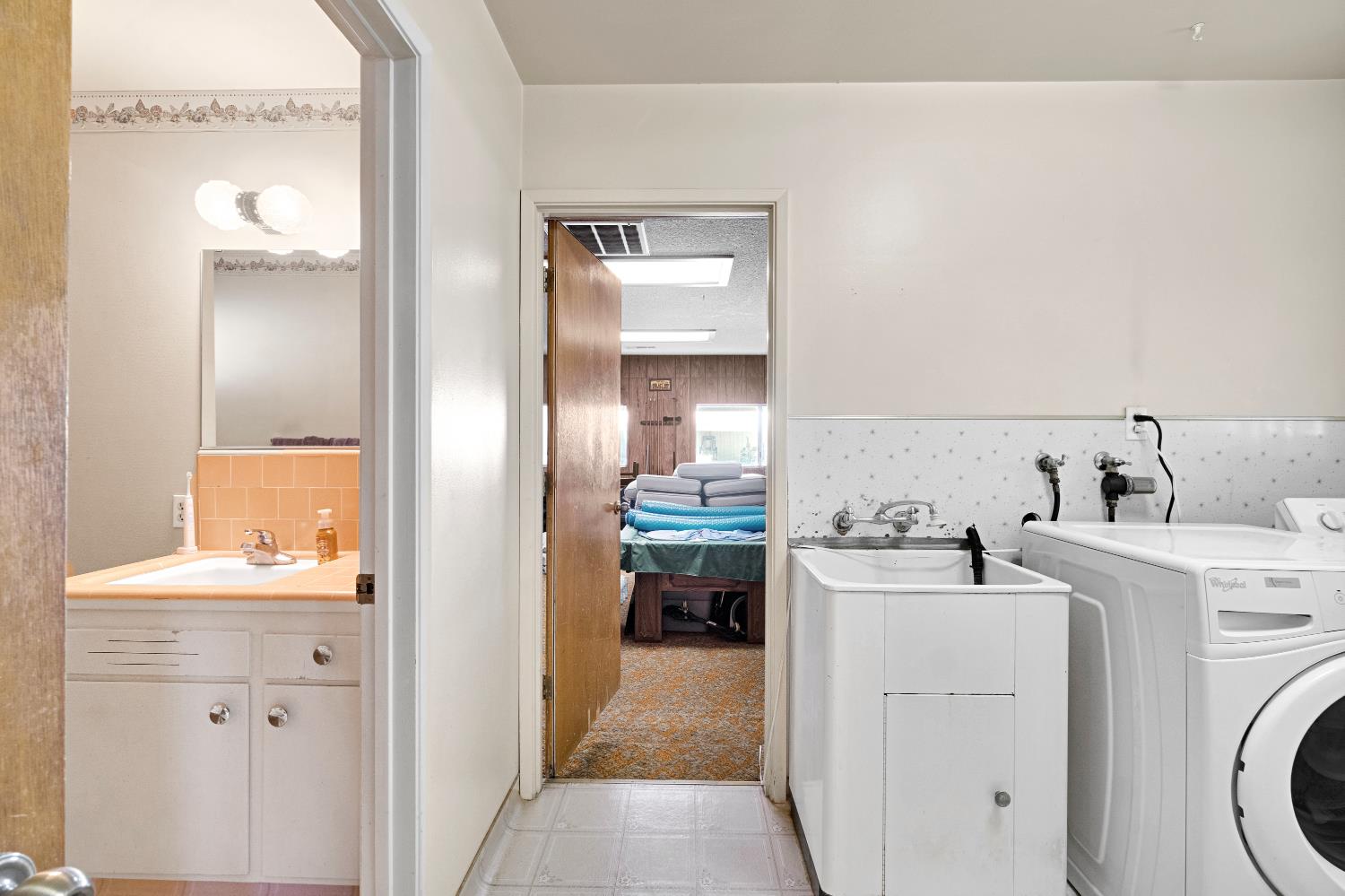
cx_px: 672
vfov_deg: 77.3
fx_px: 560
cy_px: 448
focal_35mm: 15
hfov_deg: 100.4
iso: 320
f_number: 8
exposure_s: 1/5
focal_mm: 10
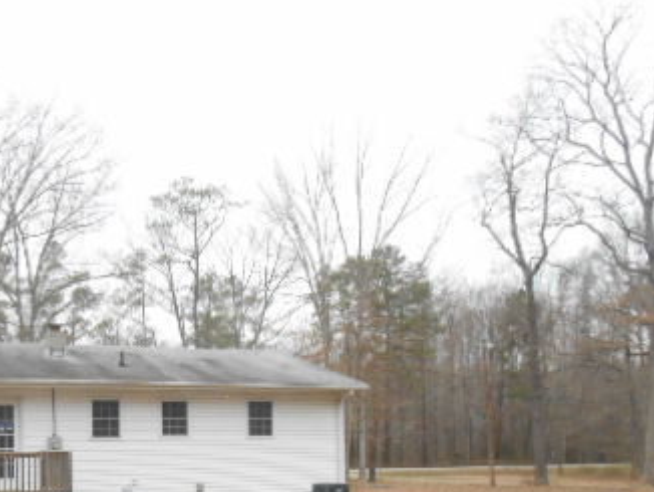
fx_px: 964
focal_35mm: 51
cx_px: 181
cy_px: 452
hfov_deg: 36.8
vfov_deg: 27.5
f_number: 3.4
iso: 320
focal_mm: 4.7
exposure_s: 1/250
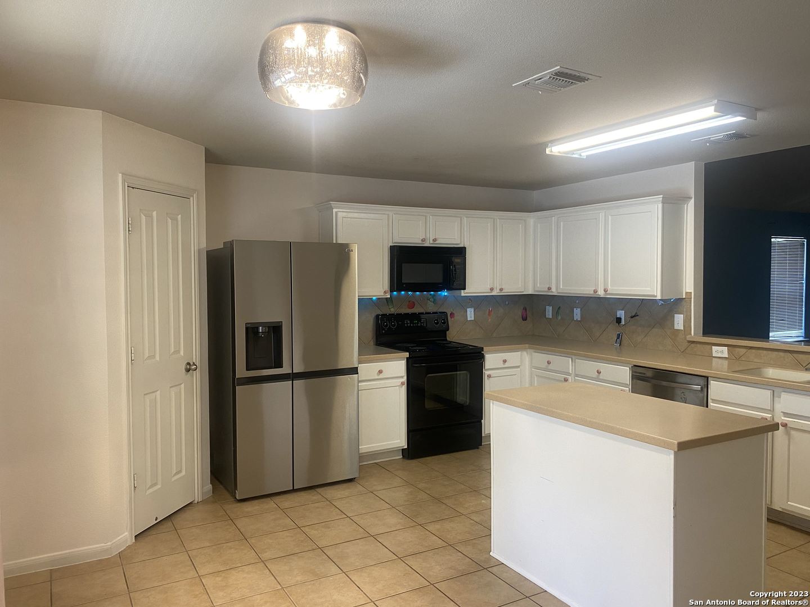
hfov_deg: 67.3
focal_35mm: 26
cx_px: 405
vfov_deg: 53.1
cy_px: 304
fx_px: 608
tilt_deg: -2.6
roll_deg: +0.3
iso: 80
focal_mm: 4.25
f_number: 1.8
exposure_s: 1/60
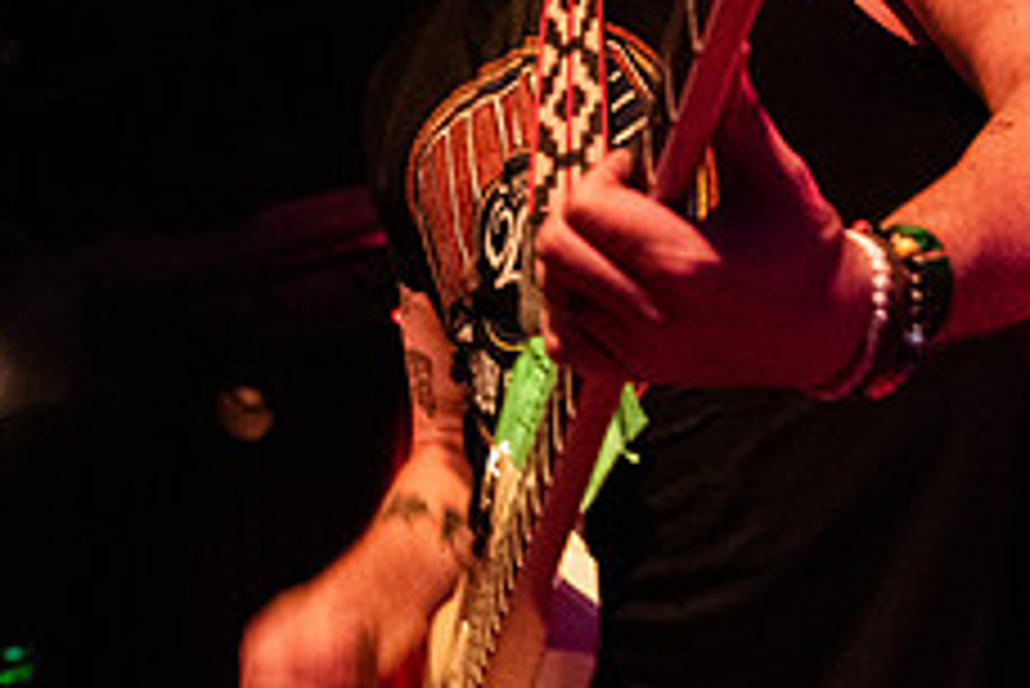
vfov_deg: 17.0
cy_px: -39
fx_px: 2233
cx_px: 306
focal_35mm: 78
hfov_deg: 25.8
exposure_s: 1/80
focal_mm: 28
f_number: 3.2
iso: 6400
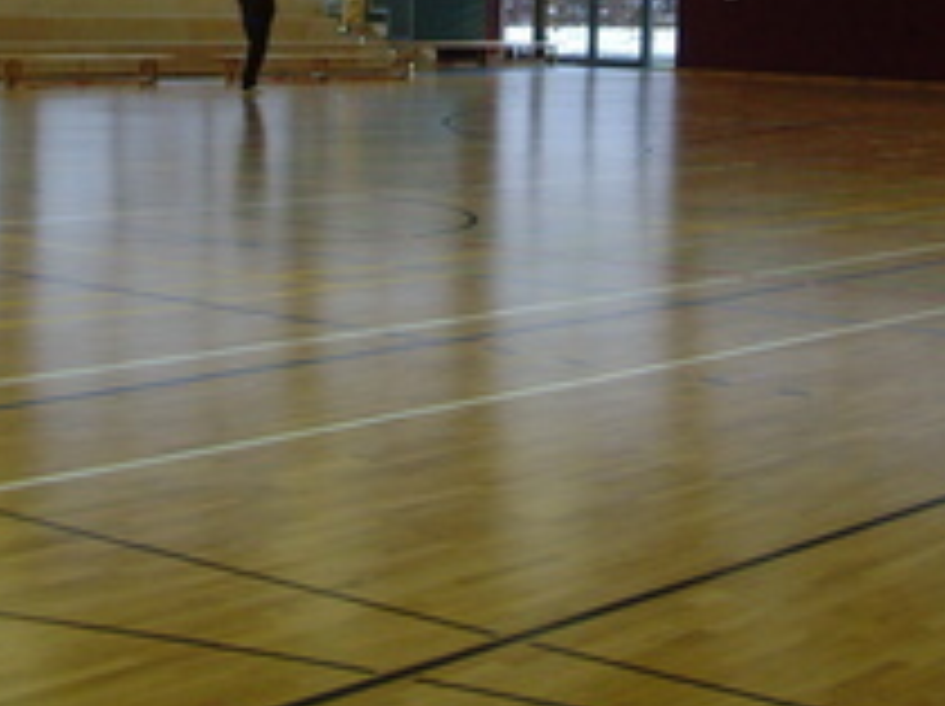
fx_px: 2536
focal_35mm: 93
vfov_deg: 15.5
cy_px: -20
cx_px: 450
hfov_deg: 21.1
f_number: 3.5
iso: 200
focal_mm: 6.6
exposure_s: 1/45
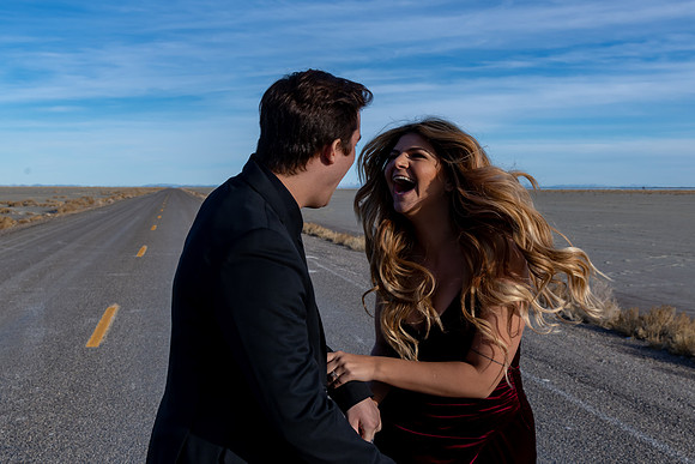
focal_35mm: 46
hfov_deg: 42.7
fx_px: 889
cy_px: 235
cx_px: 347
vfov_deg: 29.2
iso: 200
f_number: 9
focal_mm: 35
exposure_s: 1/400
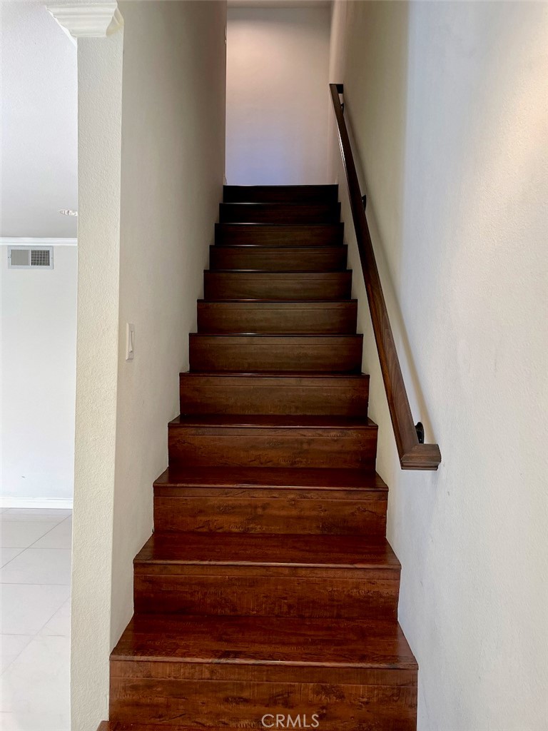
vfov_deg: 67.3
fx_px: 549
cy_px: 366
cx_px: 274
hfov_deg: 53.1
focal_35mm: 26
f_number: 1.6
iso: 80
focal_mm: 4.2
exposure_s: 1/120
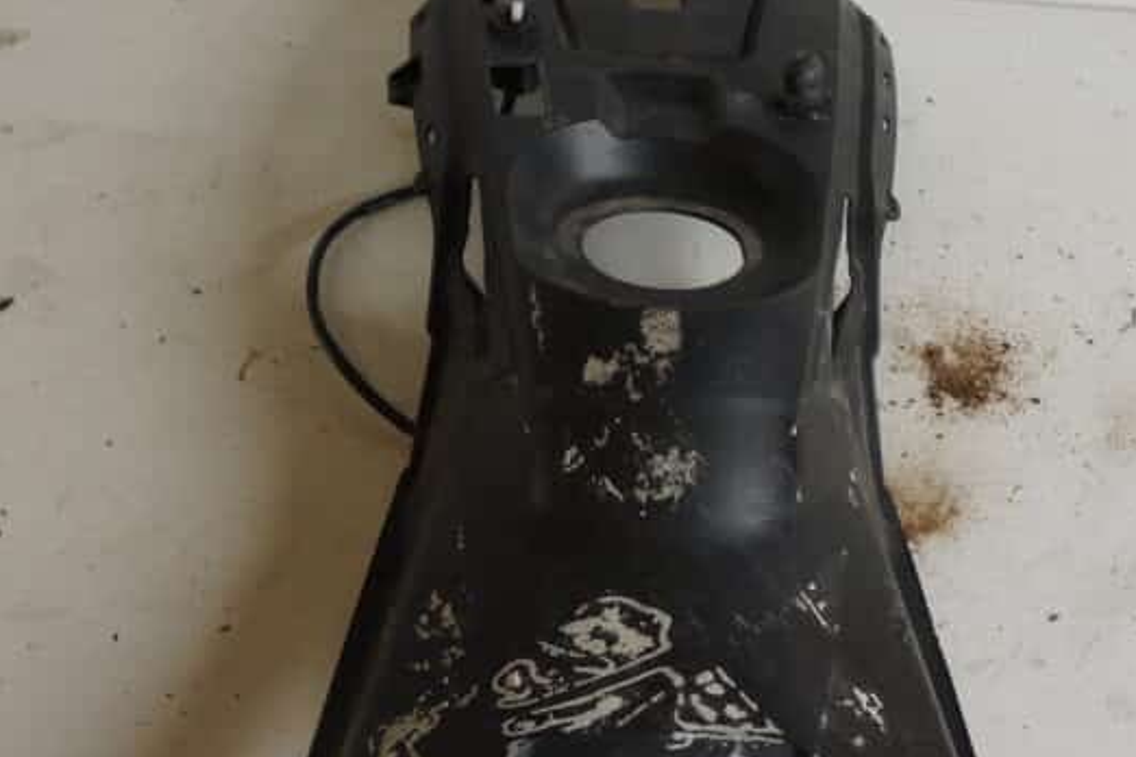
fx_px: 1672
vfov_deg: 25.5
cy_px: 427
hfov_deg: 37.4
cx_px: 657
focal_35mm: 53
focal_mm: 18
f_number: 5
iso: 400
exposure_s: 1/100
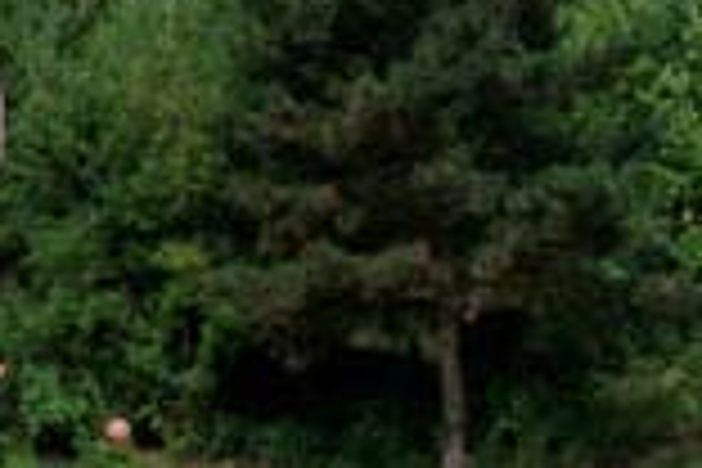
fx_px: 2457
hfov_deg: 15.6
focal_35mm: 126
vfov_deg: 10.9
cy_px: 297
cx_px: -158
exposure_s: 1/274
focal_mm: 7
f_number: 5.6
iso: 80
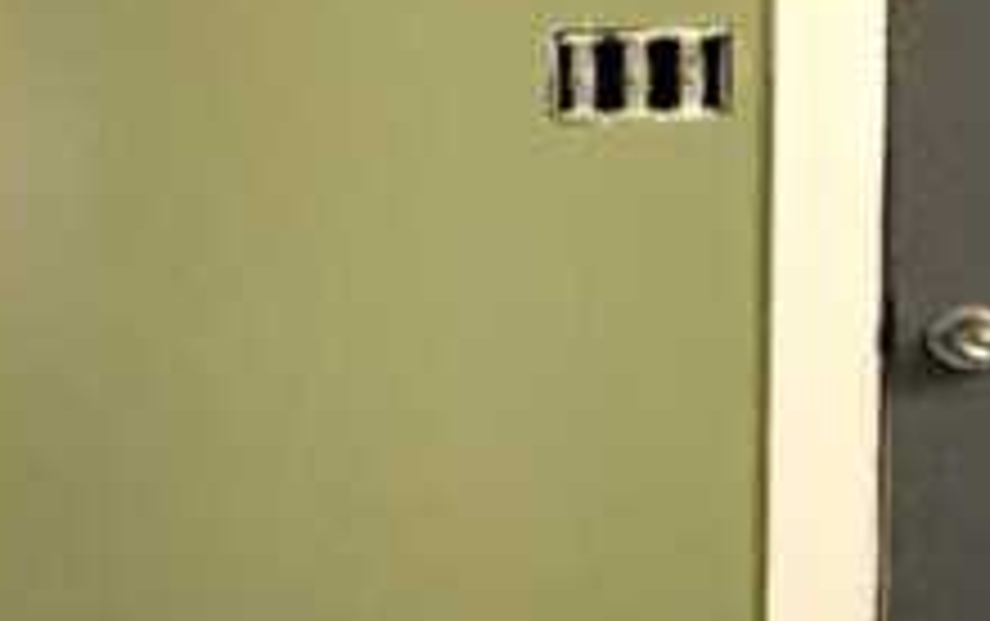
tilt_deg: +0.1
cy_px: 230
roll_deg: -0.5
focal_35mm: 69
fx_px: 1864
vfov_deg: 18.9
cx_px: -1269
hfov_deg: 16.2
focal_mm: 2.22
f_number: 2.2
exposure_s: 1/82
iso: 320
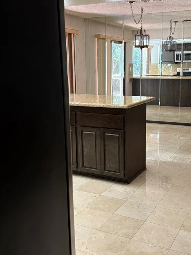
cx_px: 108
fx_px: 302
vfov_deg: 45.7
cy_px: 119
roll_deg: +1.0
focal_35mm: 41
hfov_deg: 35.1
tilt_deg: -9.9
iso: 160
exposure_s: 1/60
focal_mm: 5.96
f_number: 1.6
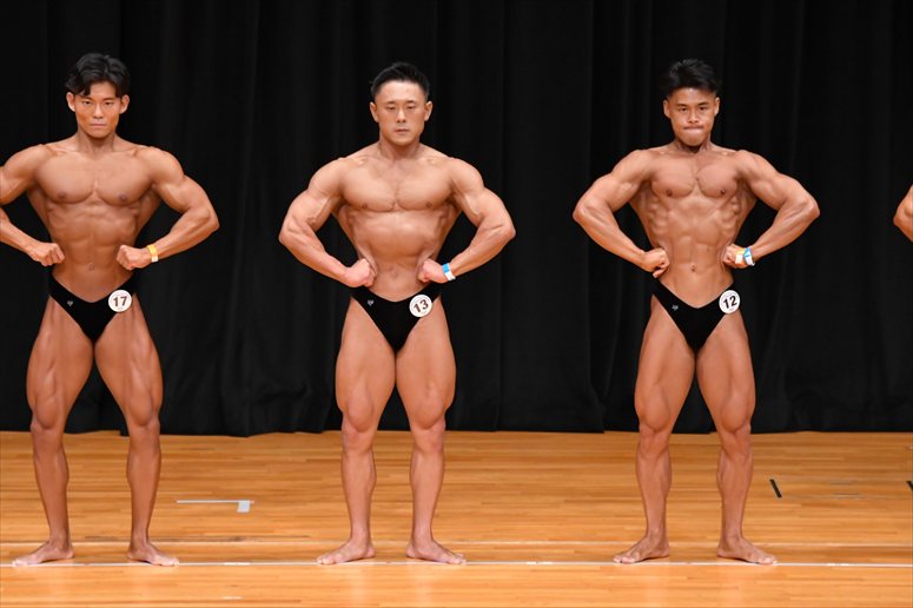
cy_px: 304
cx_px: 456
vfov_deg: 4.8
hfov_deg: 7.2
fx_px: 7224
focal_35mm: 285
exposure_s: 1/400
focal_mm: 190
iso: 4000
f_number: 5.6
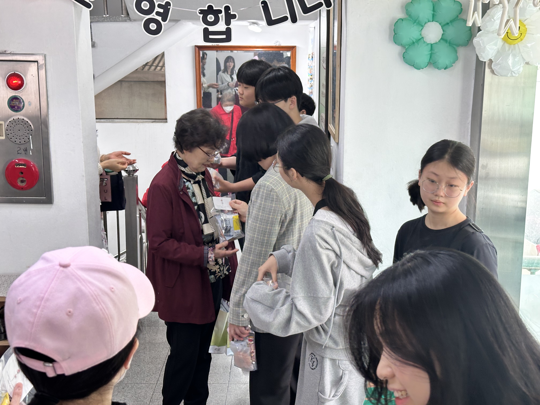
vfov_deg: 30.3
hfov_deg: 39.7
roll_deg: +0.3
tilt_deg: -13.4
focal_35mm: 48
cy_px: 202
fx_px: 749
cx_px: 270
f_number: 1.78
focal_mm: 6.86
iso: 64
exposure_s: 1/60
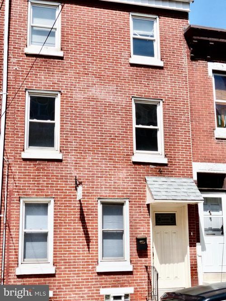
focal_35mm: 52
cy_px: 150
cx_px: 113
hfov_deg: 28.0
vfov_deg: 36.8
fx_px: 453
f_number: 4
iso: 100
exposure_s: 1/1300
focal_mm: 9.4
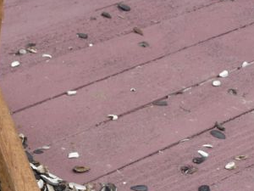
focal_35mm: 120
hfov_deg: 15.2
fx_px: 881
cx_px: -124
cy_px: 188
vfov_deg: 12.2
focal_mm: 6
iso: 100
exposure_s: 1/200
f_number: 3.7
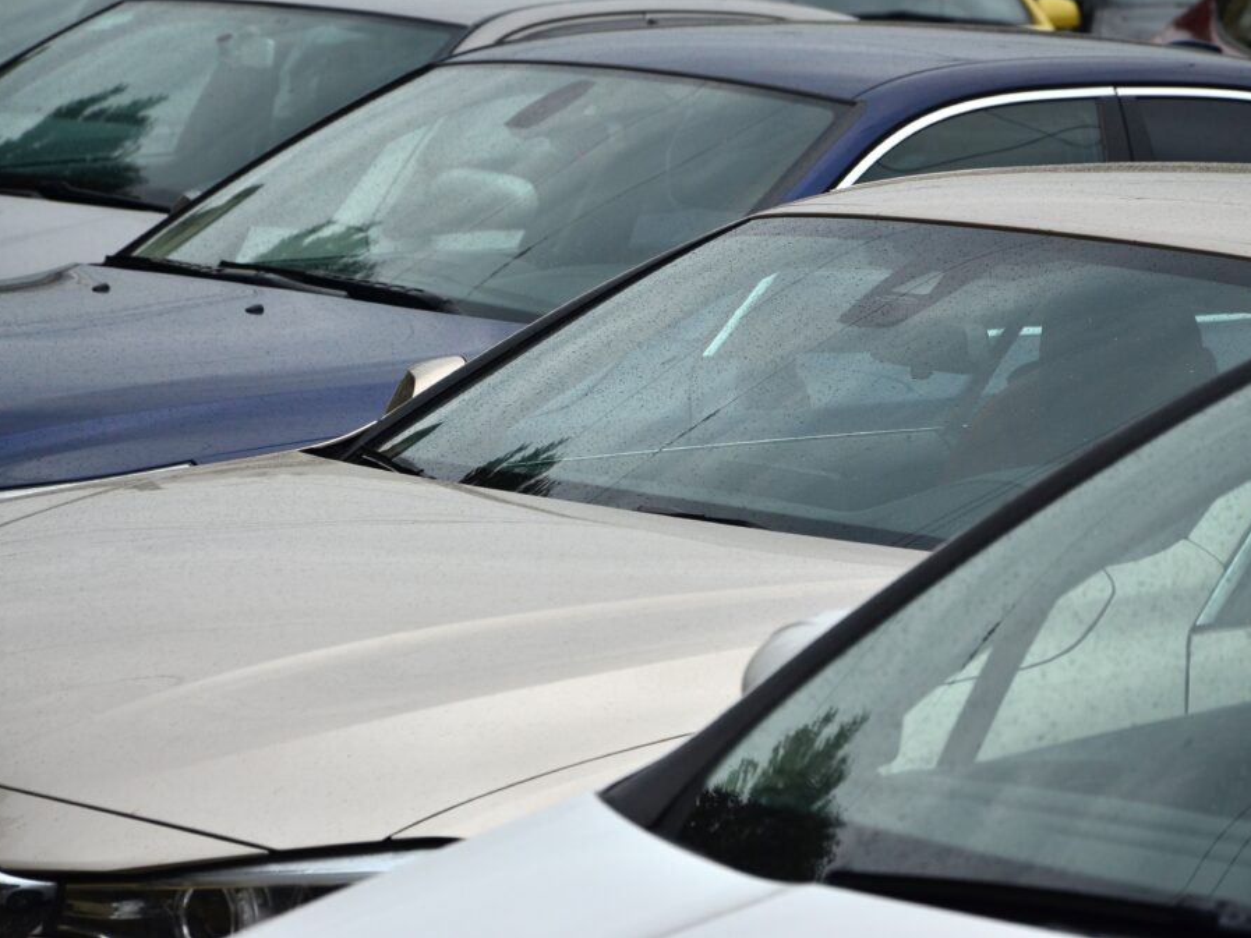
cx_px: 660
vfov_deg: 8.6
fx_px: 6237
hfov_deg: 11.5
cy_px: 467
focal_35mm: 173
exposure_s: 1/640
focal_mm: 105
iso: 320
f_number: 6.3
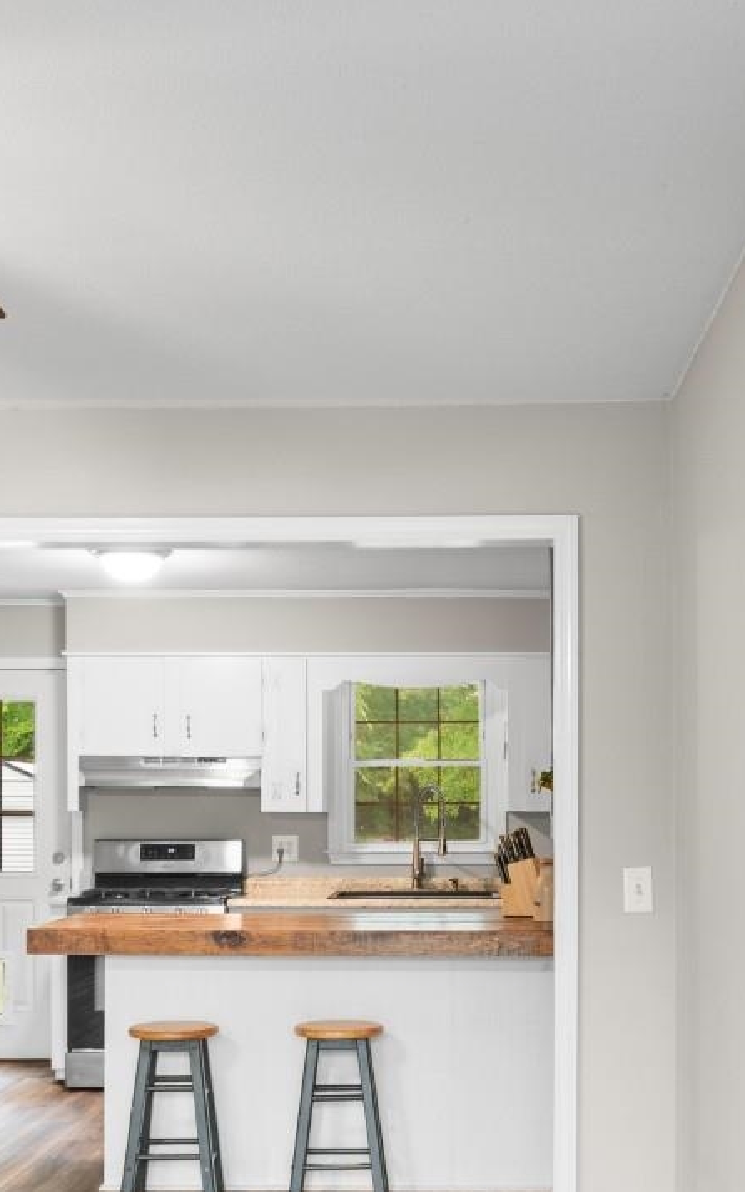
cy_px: 792
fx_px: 1429
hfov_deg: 29.2
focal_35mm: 44
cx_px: 436
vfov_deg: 44.6
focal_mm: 13
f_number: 5
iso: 100
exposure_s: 1
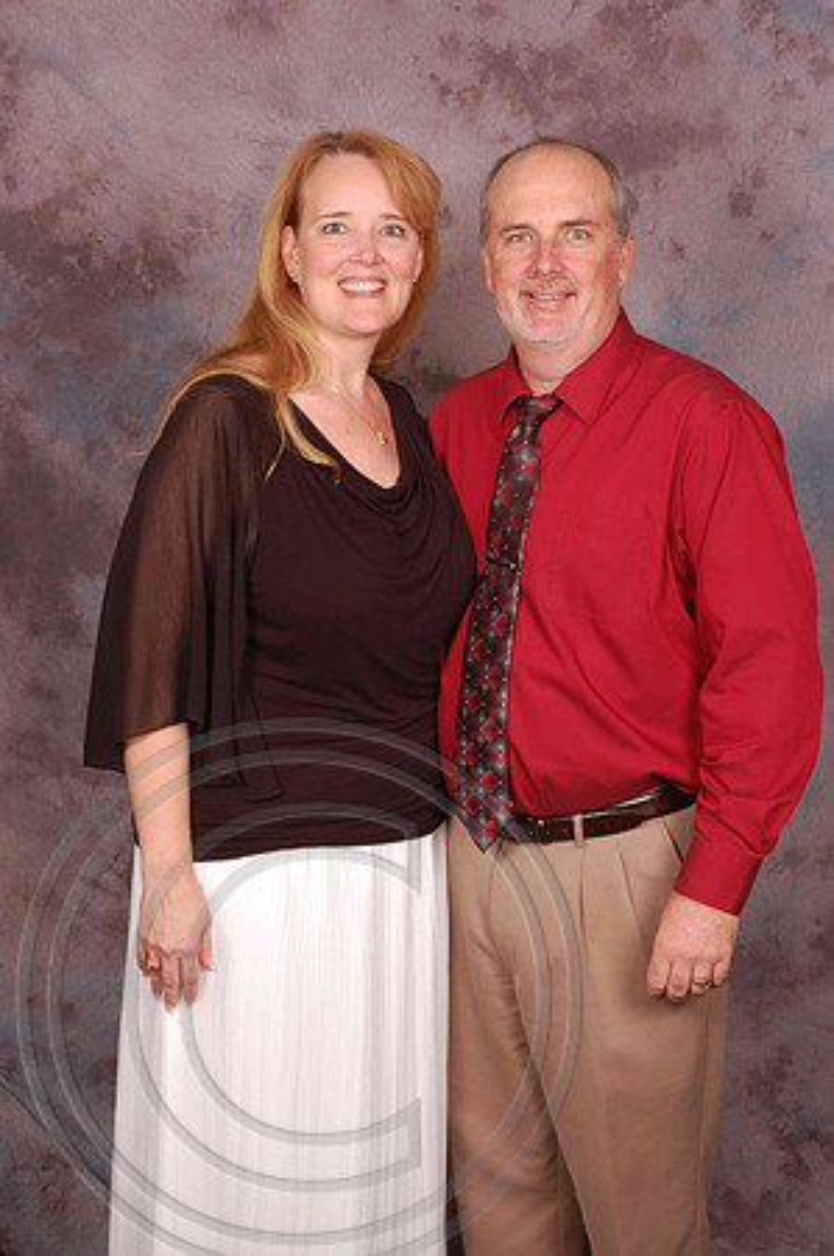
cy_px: 628
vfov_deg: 33.4
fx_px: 2090
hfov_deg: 22.6
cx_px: 417
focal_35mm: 60
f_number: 10
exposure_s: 1/125
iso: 200
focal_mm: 40
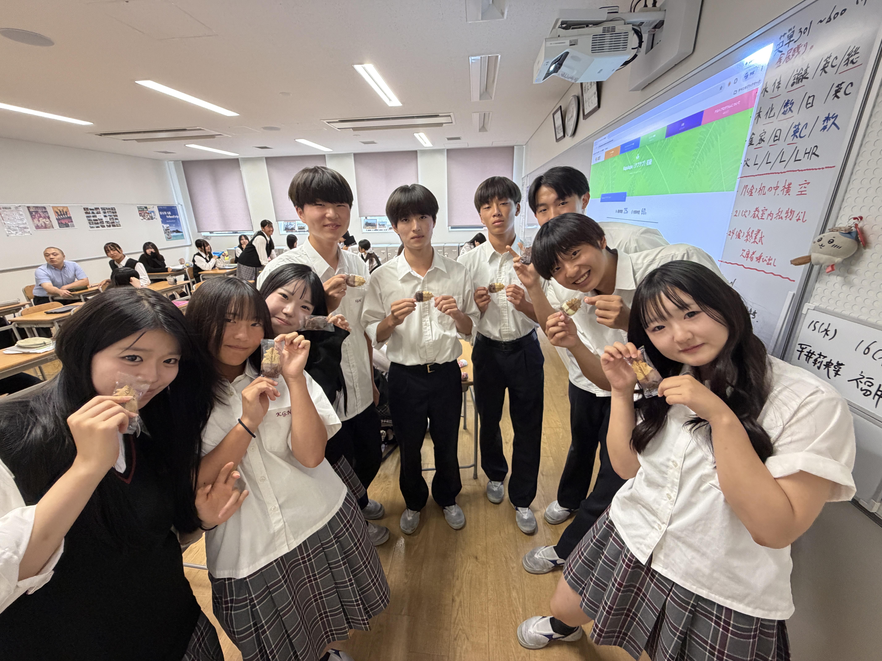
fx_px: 357
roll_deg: +1.9
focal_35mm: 14
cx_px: 441
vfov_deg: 85.7
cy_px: 330
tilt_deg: -18.3
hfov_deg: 102.1
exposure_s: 1/94
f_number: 2.2
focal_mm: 2.22
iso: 320
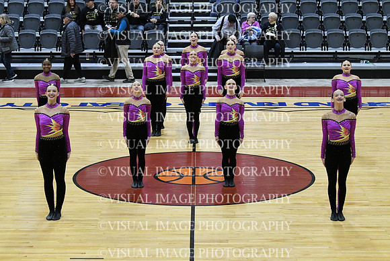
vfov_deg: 13.0
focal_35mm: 105
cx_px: 195
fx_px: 1138
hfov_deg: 19.5
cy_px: 130
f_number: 4
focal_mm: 70
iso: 5000
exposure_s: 1/400
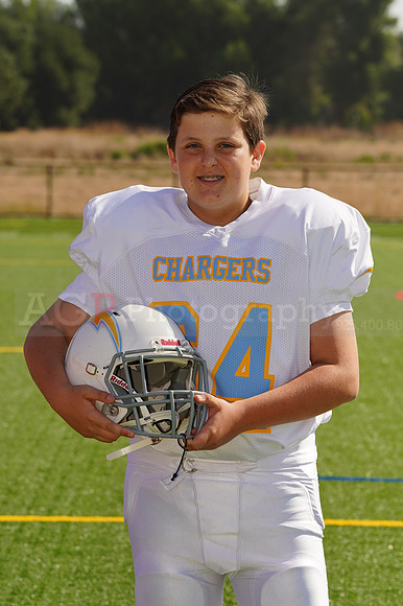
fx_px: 3362
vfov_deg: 10.3
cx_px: 202
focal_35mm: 200
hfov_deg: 6.9
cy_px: 303
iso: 100
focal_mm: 200
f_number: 11
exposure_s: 1/250
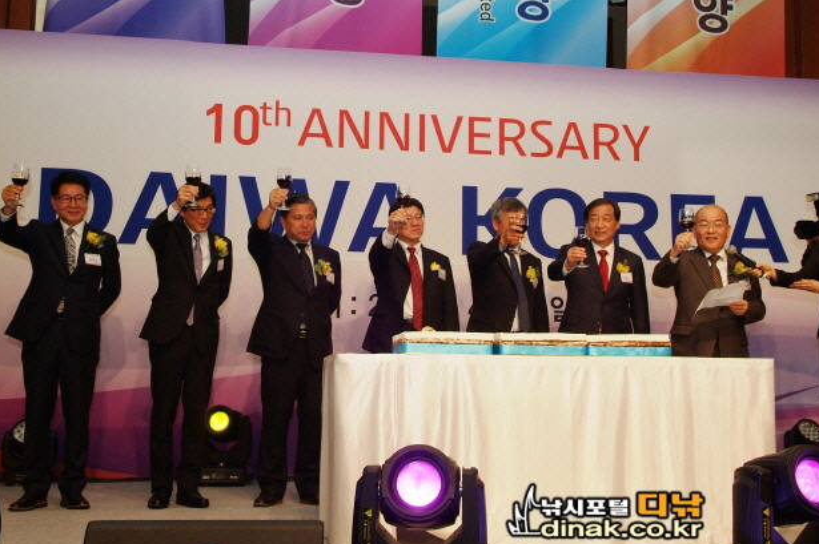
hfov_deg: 47.4
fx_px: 932
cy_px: 245
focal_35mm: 41
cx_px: 439
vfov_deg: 32.6
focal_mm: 24
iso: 800
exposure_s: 1/90
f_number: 6.7
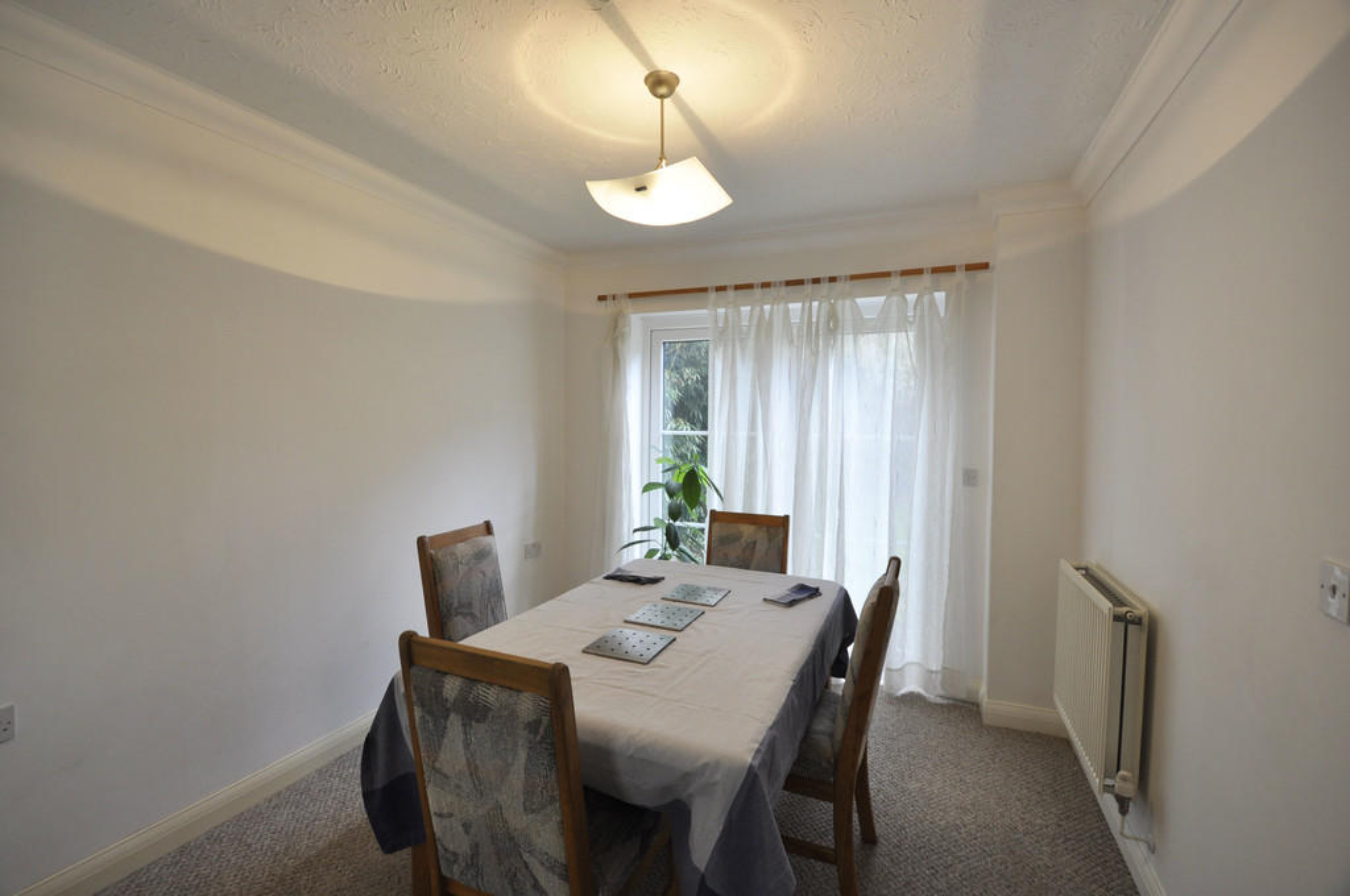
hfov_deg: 100.5
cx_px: 675
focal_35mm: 15
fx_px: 562
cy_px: 448
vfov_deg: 77.2
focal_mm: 10
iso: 400
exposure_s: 1/100
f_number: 5
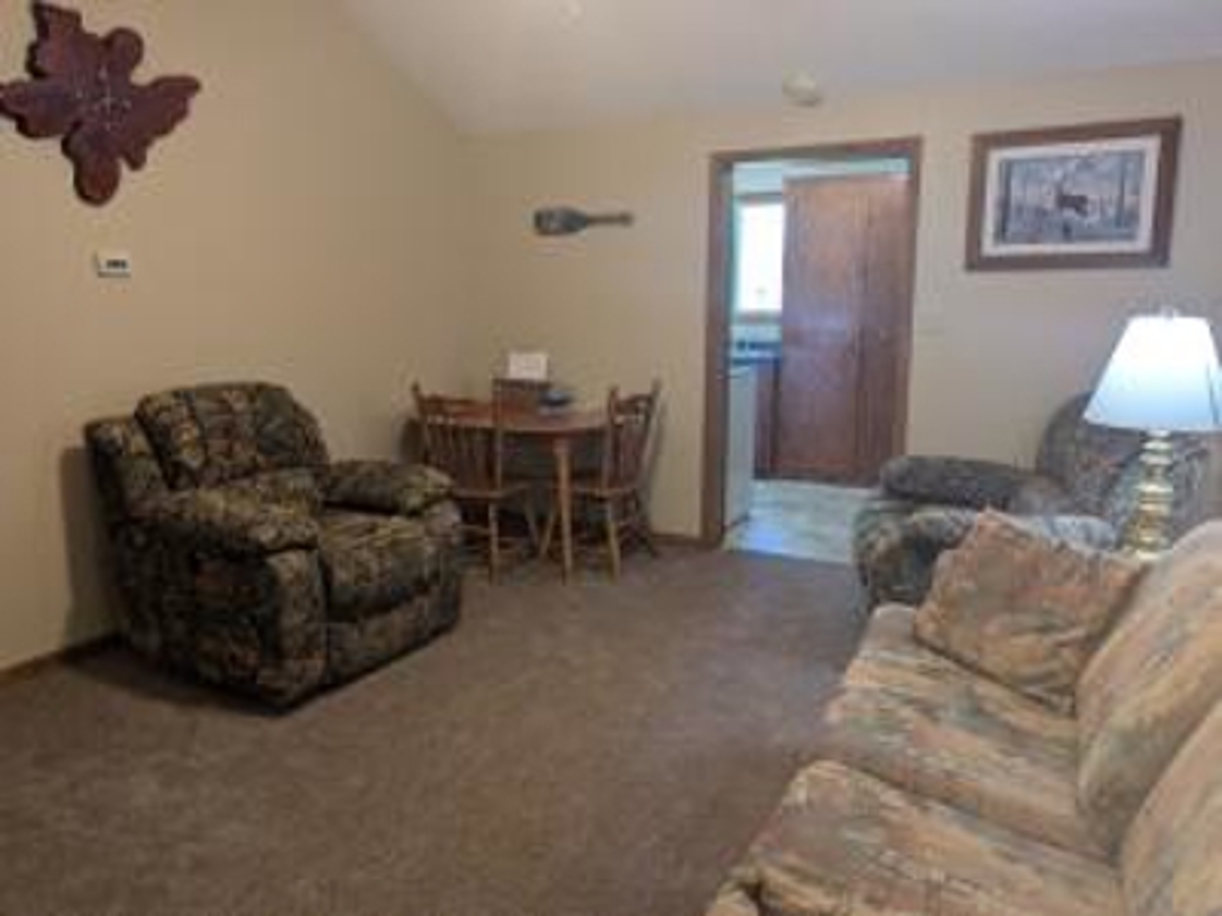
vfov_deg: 56.8
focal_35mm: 24
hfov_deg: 71.6
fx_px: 847
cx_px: 611
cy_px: 458
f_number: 1.68
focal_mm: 6.9
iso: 300
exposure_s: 1/120
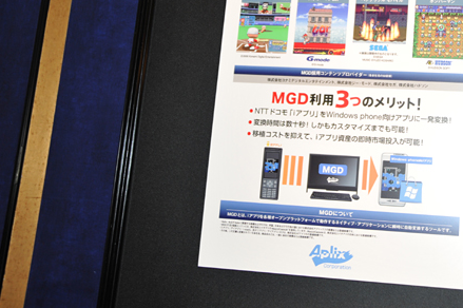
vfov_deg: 21.5
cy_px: 39
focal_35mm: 62
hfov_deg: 31.7
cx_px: 359
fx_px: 797
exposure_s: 1/125
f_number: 3.2
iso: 800
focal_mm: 34
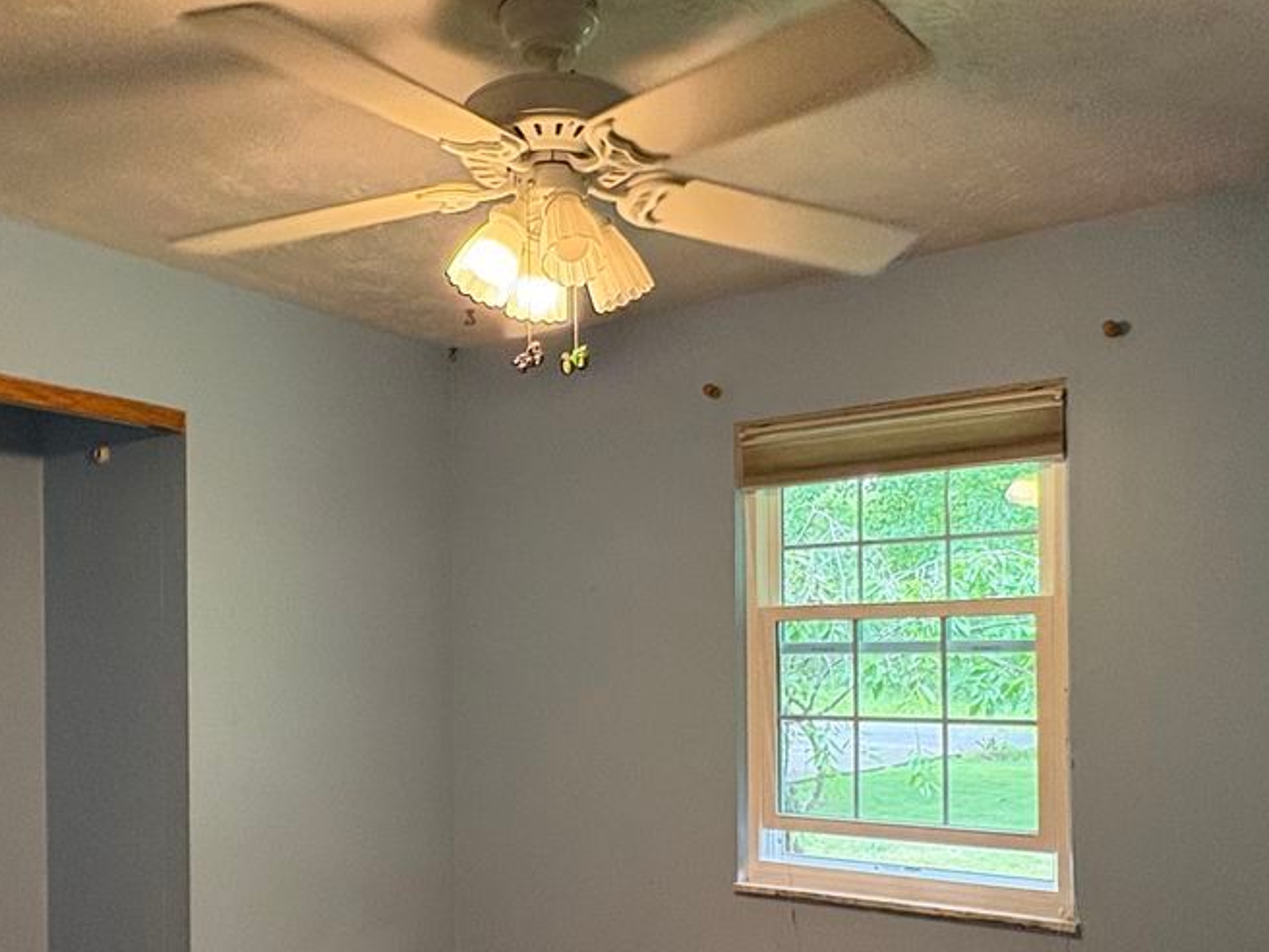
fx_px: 1173
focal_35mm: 32
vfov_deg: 43.4
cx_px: 575
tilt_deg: +0.2
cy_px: 647
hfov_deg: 56.7
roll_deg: +0.3
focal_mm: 2.22
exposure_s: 1/60
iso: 250
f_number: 2.2
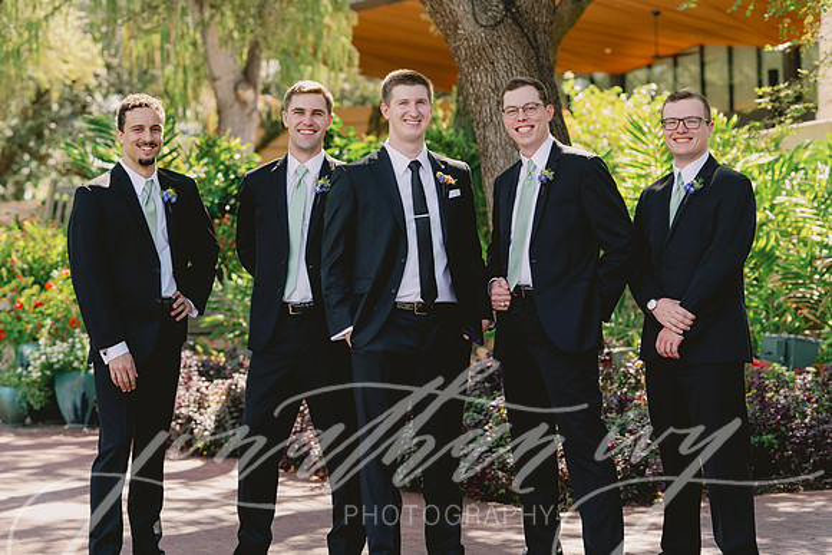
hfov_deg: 20.7
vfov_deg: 13.9
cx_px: 417
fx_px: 2274
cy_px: 268
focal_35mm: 98
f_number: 4.5
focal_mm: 95
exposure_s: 1/400
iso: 400
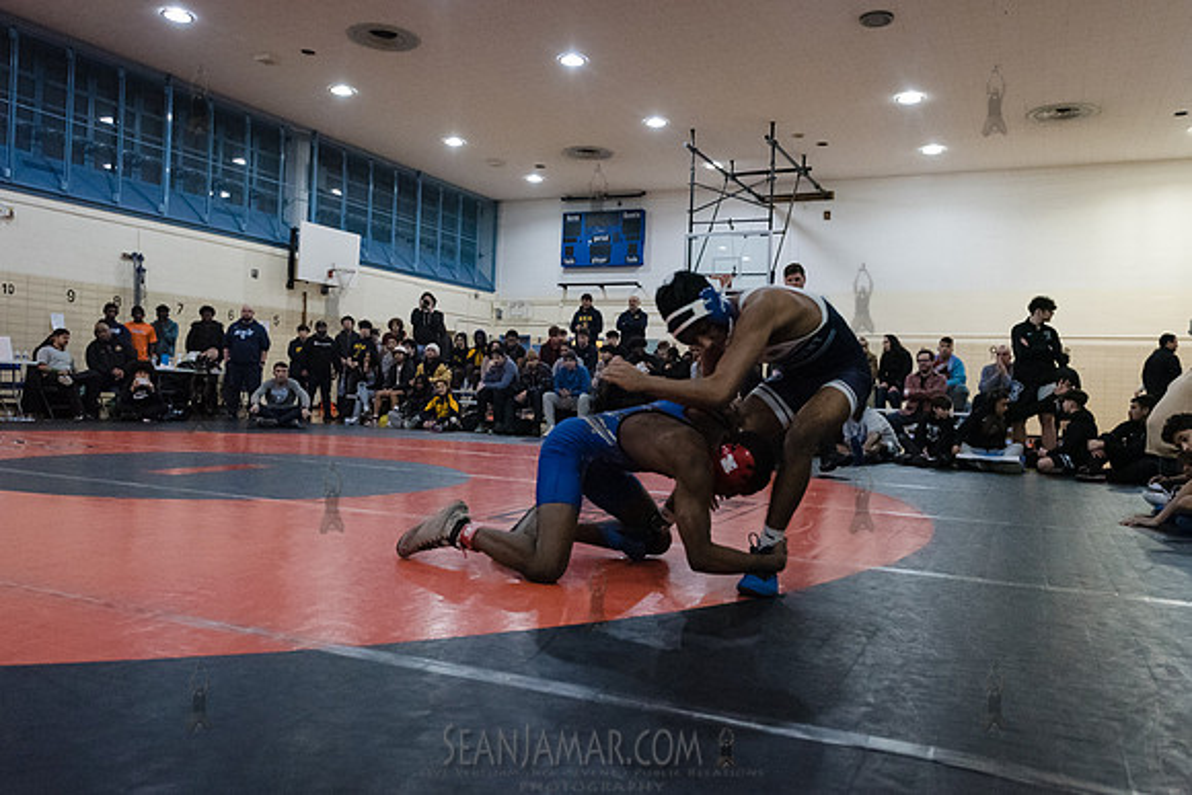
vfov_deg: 47.7
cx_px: 596
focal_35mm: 27
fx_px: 900
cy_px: 398
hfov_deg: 67.0
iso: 8000
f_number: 3.2
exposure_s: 1/400
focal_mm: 24
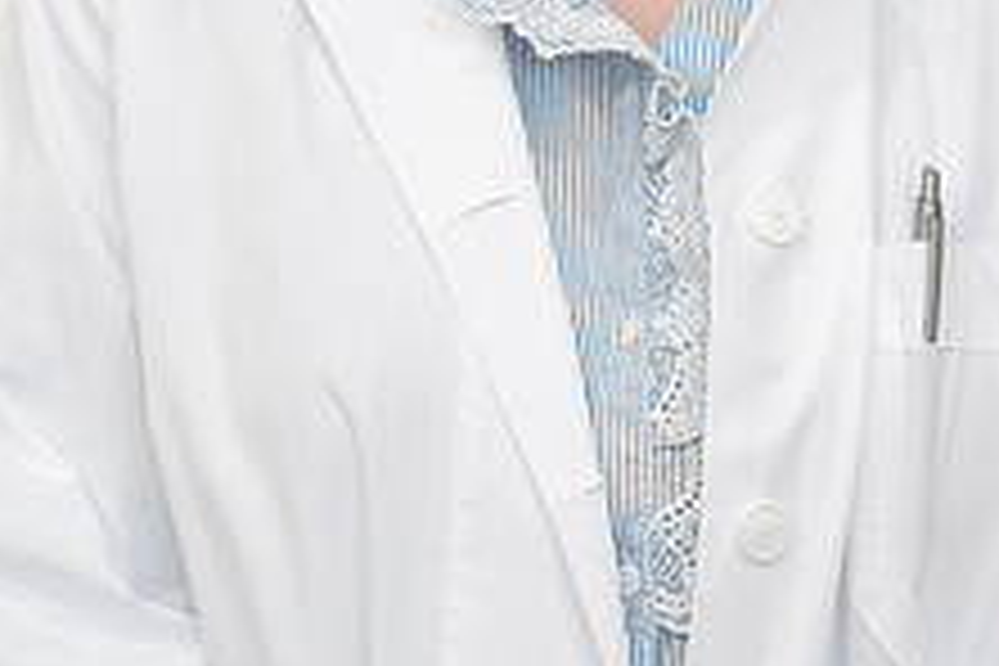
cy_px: -288
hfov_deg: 5.6
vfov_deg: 3.8
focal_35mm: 365
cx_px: 666
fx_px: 10128
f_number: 4
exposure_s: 1/80
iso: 5000
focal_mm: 180
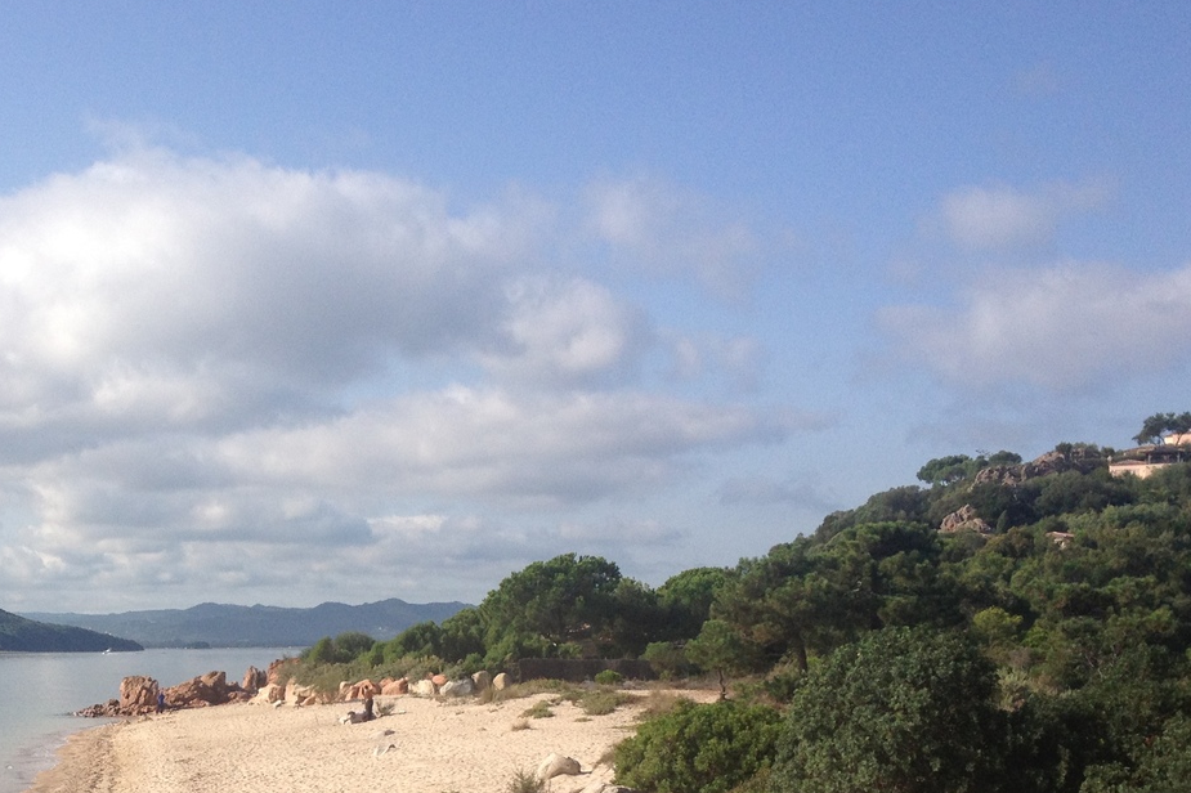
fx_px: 2083
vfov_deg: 21.1
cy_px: 712
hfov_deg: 31.0
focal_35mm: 63
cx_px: 223
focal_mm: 4.28
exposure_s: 1/2045
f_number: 2.4
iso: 64
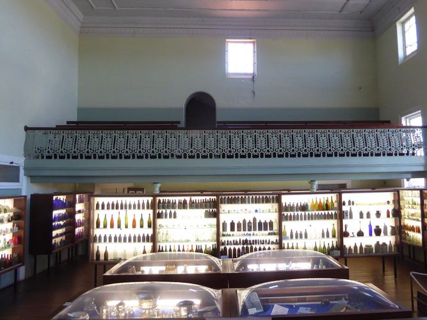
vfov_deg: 46.8
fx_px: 370
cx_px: 241
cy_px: 159
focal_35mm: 30
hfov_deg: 59.8
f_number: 3.3
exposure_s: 1/60
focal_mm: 4.3
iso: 320
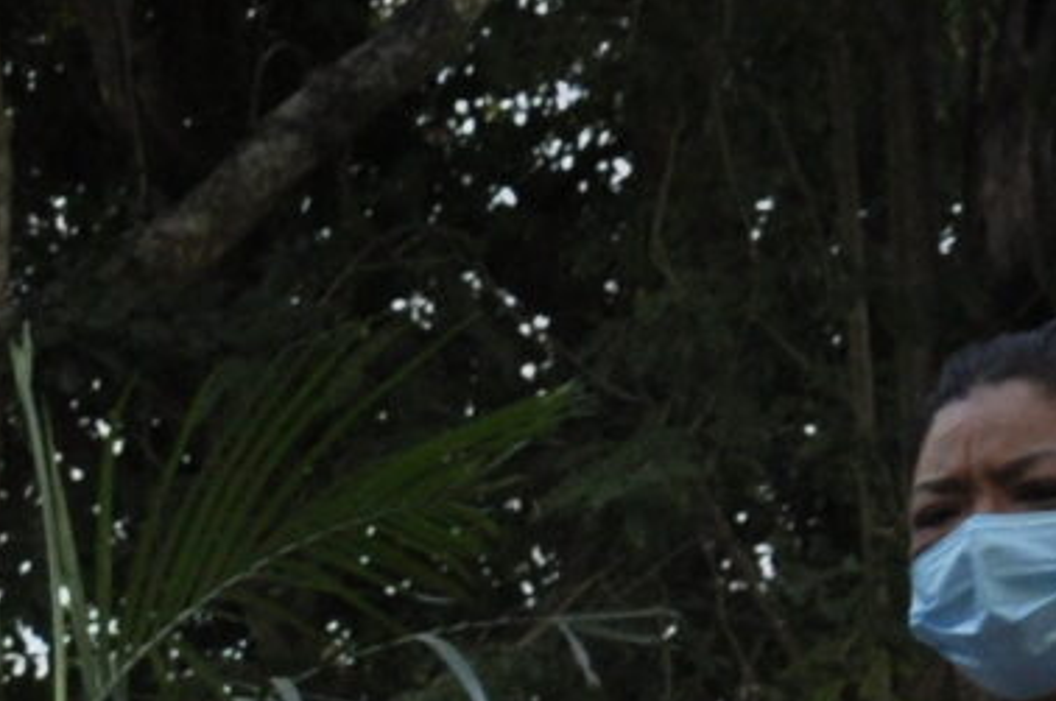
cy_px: 1720
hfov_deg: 10.1
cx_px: -1252
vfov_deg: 7.0
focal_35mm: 183
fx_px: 5361
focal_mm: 18
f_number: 5.6
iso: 500
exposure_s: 1/250
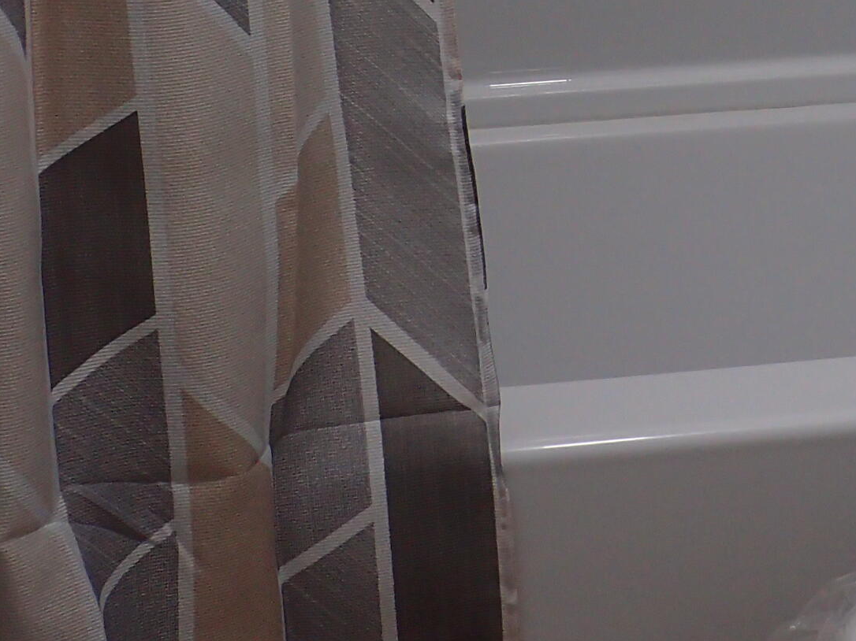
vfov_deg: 13.8
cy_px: -60
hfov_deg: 18.3
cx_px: 852
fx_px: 2596
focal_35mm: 105
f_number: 2.7
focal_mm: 6.86
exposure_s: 1/60
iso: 200
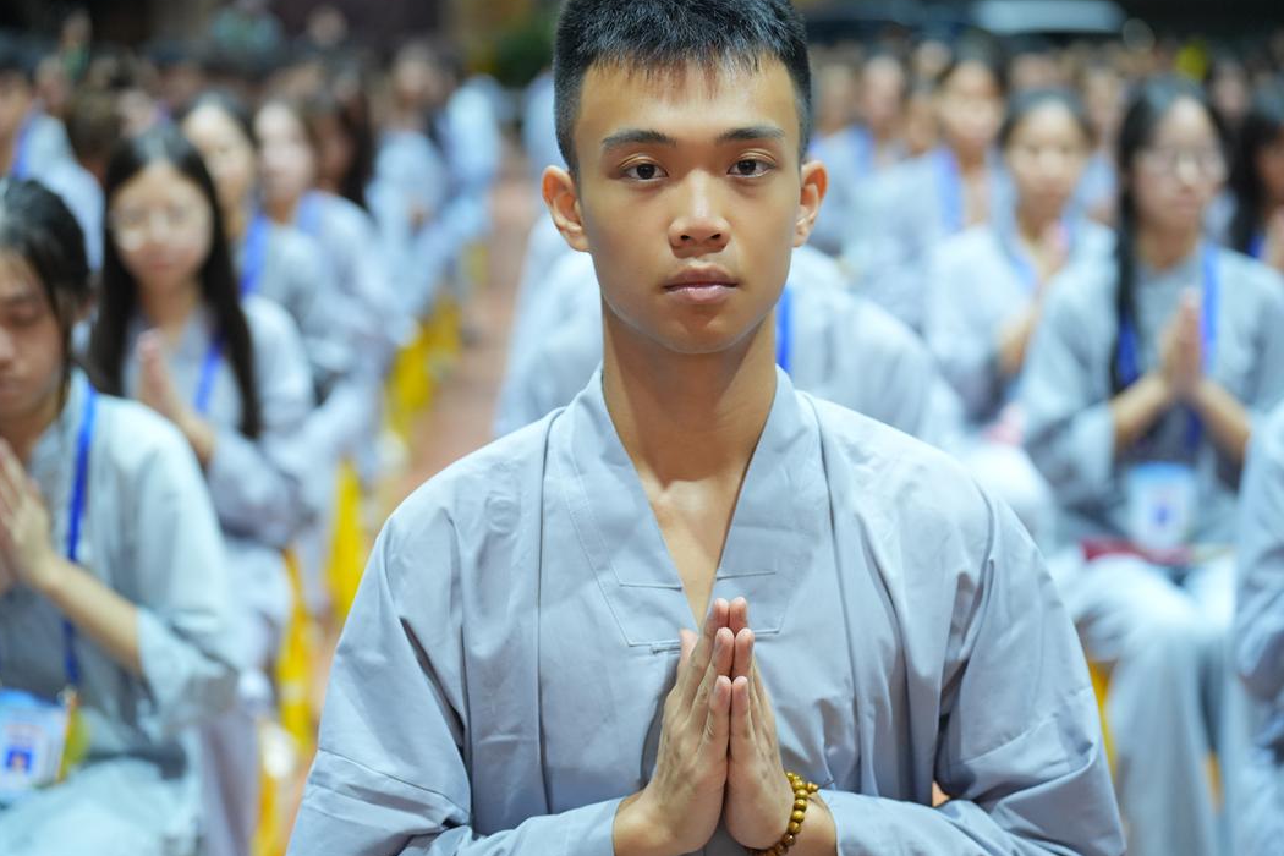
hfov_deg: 25.4
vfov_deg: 17.1
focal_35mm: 80
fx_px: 2853
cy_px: 432
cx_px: 668
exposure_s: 1/100
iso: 2500
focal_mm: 70
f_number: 2.8
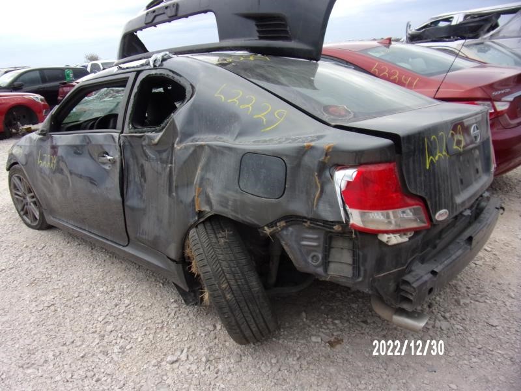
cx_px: 260
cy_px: 196
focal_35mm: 24
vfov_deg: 56.8
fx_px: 361
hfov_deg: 71.6
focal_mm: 4.3
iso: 80
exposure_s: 1/140
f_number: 3.3
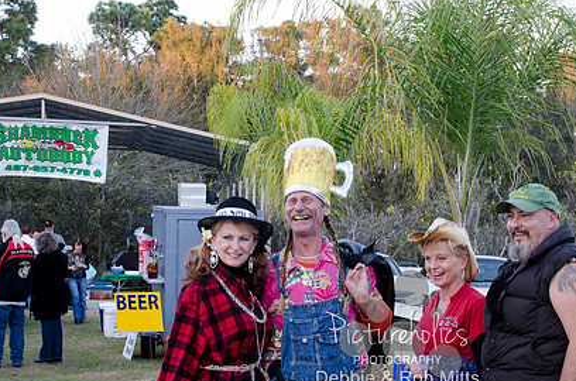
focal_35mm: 81
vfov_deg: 16.7
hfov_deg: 25.1
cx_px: 352
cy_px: 244
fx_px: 1293
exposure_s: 1/13
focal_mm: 38
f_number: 10
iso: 400
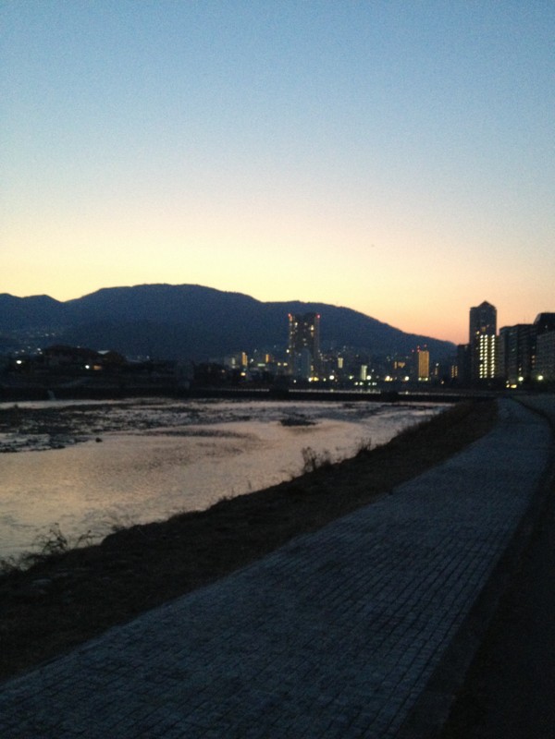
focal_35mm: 35
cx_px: 278
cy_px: 370
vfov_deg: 52.6
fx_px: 748
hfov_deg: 40.7
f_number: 2.4
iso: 400
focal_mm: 4.28
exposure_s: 1/17
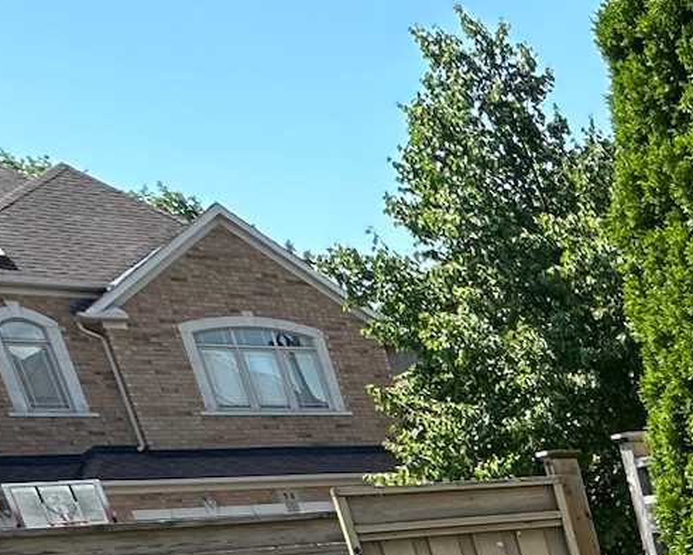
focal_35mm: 57
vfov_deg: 21.2
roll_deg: +3.5
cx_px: 1266
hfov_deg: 21.2
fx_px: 1169
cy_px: 893
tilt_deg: -18.2
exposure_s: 1/875
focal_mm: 2.22
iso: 40
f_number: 2.2
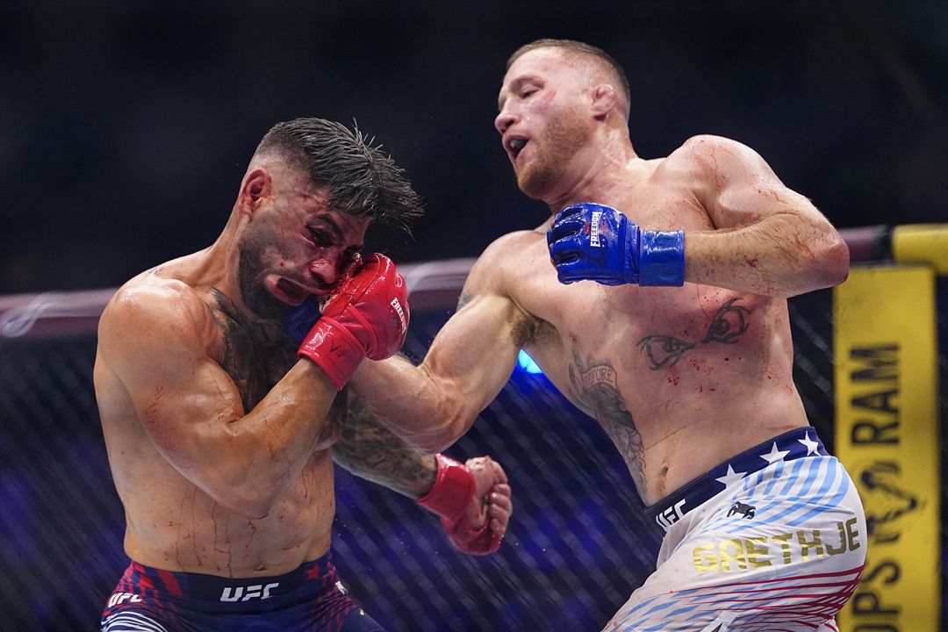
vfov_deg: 12.0
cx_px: 474
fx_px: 3002
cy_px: 316
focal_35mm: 114
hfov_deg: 17.9
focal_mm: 114
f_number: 2.2
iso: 4000
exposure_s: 1/1600
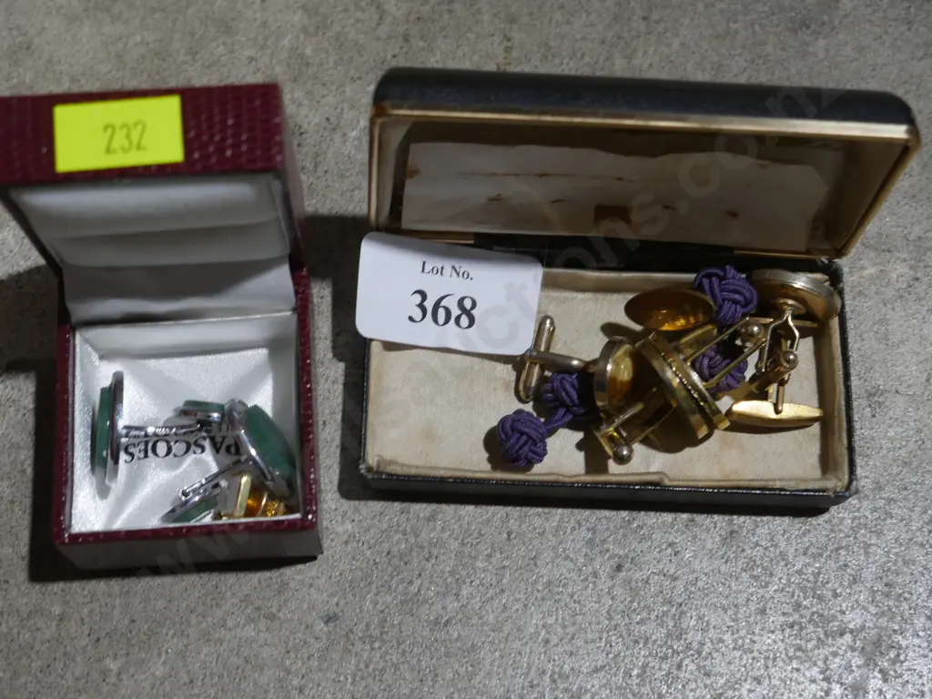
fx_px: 1562
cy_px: 350
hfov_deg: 33.2
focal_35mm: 58
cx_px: 466
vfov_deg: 25.2
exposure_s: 1/60
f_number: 5.4
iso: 400
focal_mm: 29
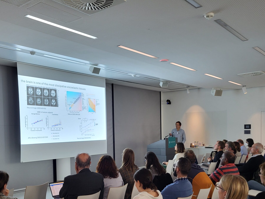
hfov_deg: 50.1
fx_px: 283
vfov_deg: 38.0
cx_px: 134
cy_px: 141
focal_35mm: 37
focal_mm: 5.4
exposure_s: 1/42.1
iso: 160
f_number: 1.8
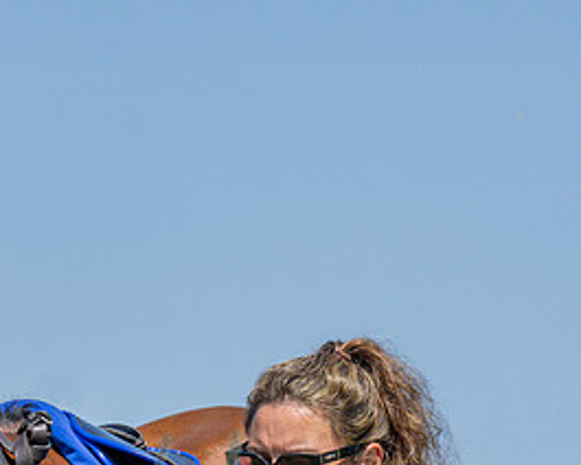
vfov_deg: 3.1
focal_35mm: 502
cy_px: 458
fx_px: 8632
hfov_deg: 3.9
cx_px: 71
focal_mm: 140
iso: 200
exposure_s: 1/2000
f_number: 5
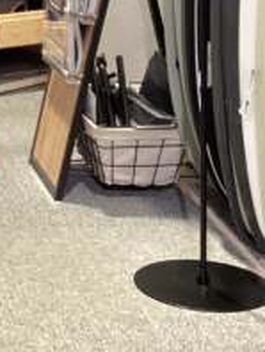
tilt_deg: -7.0
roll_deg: +0.9
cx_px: -197
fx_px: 1273
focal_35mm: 125
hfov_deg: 11.1
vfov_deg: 15.1
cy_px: -101
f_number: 2.4
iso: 200
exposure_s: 1/60
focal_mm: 3.3
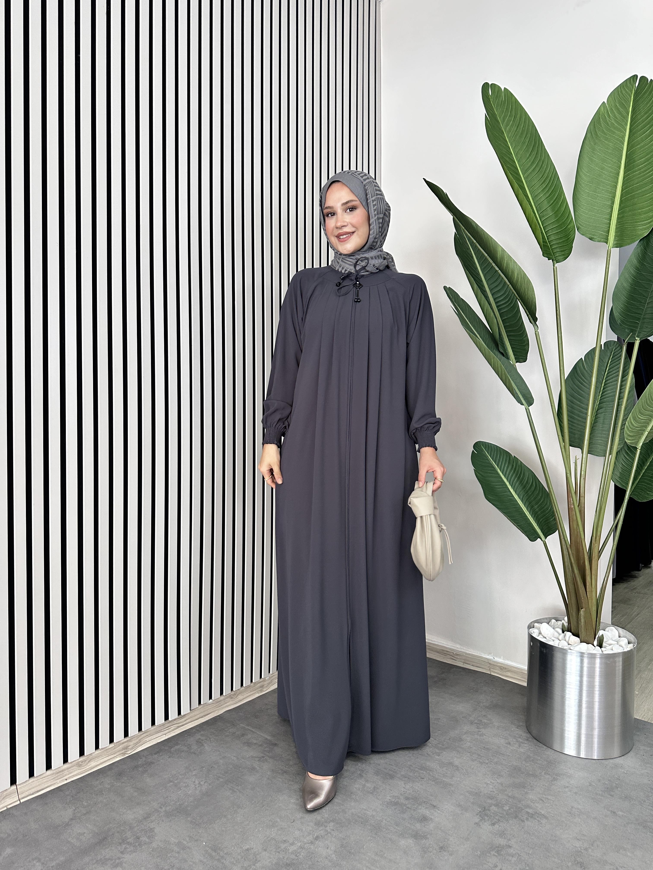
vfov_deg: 71.6
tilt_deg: -1.2
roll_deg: -1.4
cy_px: 435
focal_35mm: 24
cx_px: 326
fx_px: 604
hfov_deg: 56.8
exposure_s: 1/100
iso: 200
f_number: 1.78
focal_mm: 6.86
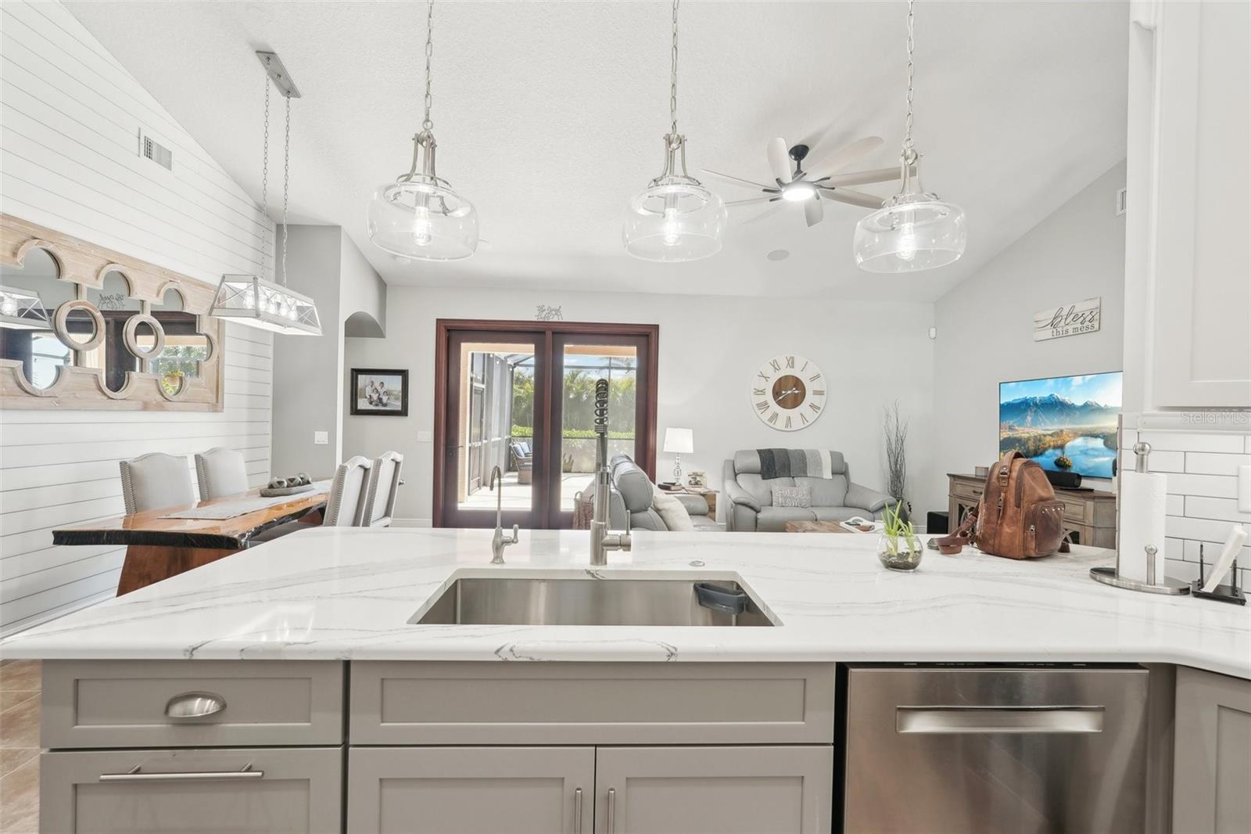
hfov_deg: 96.7
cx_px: 626
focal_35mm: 16
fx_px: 556
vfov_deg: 73.7
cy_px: 417
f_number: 8
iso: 400
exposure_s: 1/20
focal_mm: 16
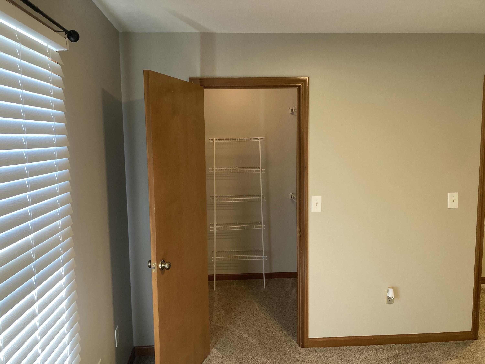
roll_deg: +0.9
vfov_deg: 49.7
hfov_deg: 63.4
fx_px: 392
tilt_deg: -6.0
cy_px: 182
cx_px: 242
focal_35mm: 28
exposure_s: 1/60
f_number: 1.8
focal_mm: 3.99
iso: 125
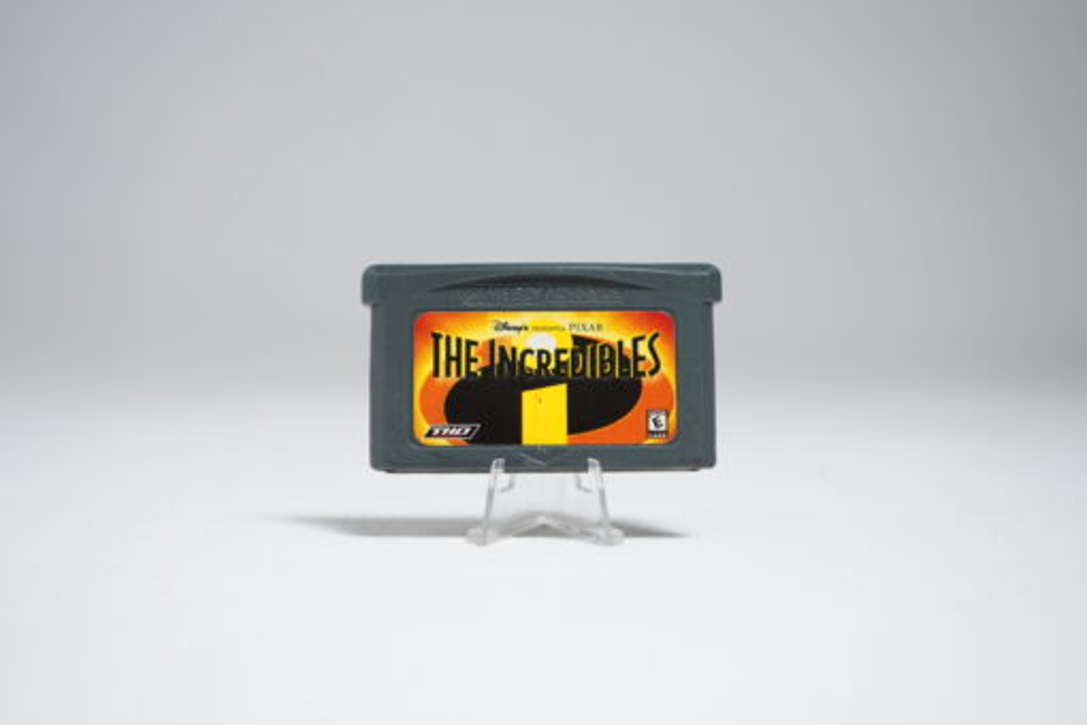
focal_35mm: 70
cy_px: 362
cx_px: 544
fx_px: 2113
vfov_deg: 19.5
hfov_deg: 28.8
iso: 640
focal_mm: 70
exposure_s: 1/20
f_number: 7.1
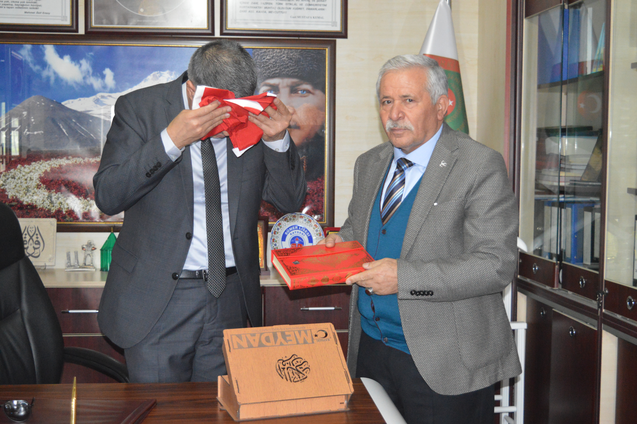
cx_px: 318
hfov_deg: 38.9
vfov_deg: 26.4
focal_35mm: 51
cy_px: 212
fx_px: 902
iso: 3200
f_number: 4.5
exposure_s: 1/60
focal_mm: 34
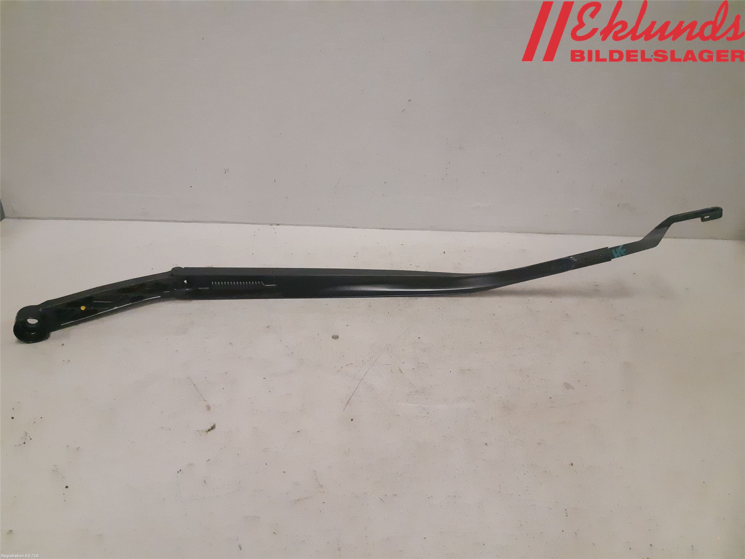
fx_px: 560
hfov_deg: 67.3
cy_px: 280
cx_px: 372
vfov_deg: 53.1
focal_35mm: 26
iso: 800
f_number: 1.7
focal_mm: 3.93
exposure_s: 1/269
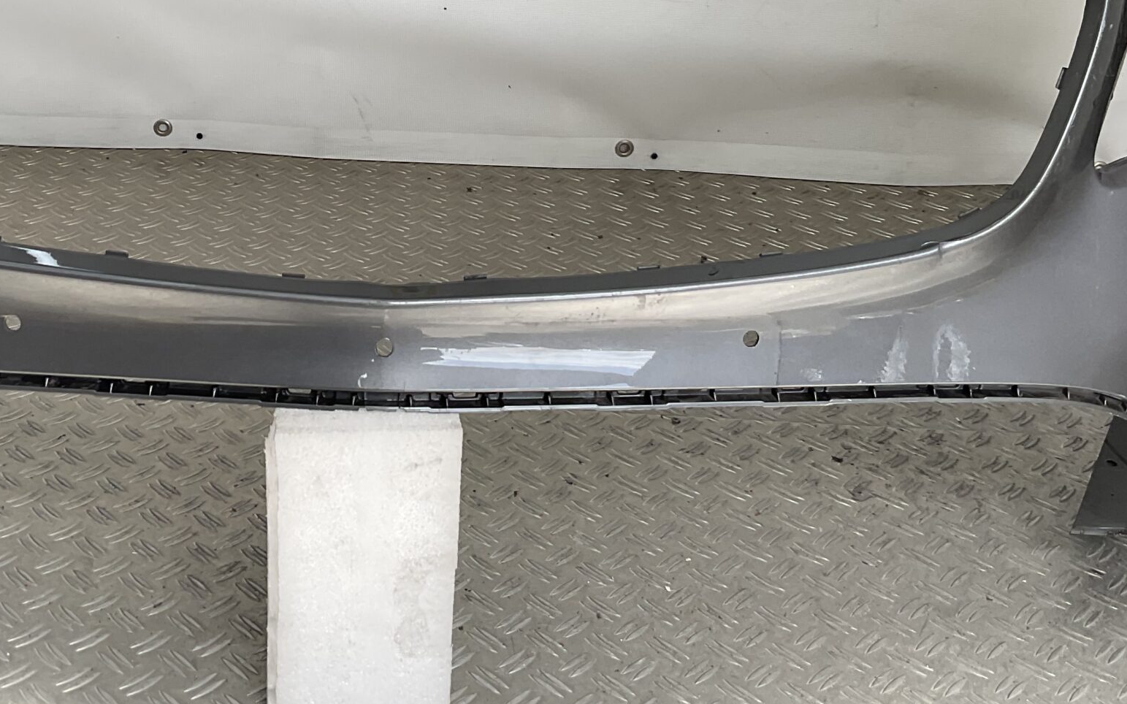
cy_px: 115
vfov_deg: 24.8
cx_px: 381
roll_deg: -3.4
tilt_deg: -21.1
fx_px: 1566
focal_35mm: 51
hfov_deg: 39.1
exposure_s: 1/375
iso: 16
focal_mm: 3
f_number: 1.8
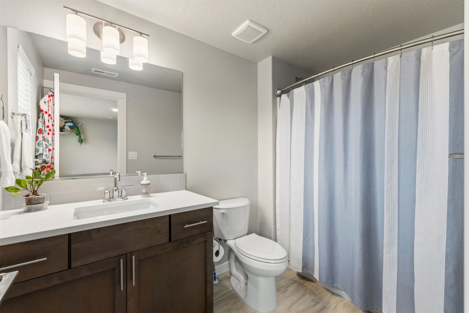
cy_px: 156
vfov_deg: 77.3
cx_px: 234
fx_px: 195
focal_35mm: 15
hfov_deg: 100.4
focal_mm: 10
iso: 250
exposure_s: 1/15
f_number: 8
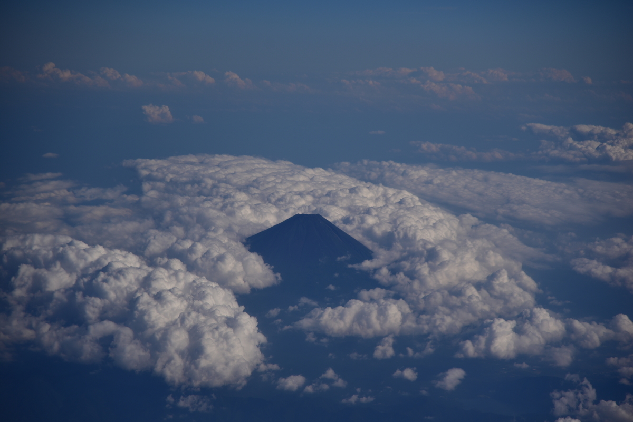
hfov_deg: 17.1
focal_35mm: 120
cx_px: 316
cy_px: 211
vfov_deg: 11.4
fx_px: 2111
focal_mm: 120
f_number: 4
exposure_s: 1/2500
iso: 100
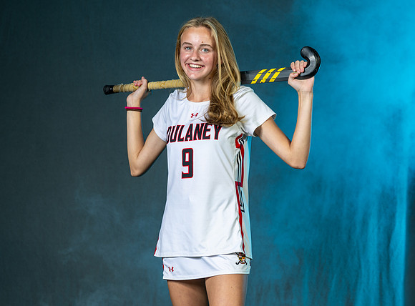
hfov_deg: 14.9
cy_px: 144
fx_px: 1590
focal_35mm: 133
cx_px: 235
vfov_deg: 11.0
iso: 80
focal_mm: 94
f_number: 5.6
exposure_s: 1/200
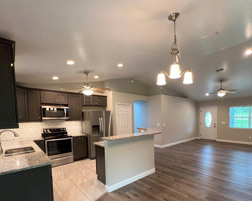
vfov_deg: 75.6
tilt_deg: -3.9
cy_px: 126
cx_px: 145
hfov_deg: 89.0
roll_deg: +0.6
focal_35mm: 17
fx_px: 127
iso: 250
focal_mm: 1.57
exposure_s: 1/60
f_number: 1.8
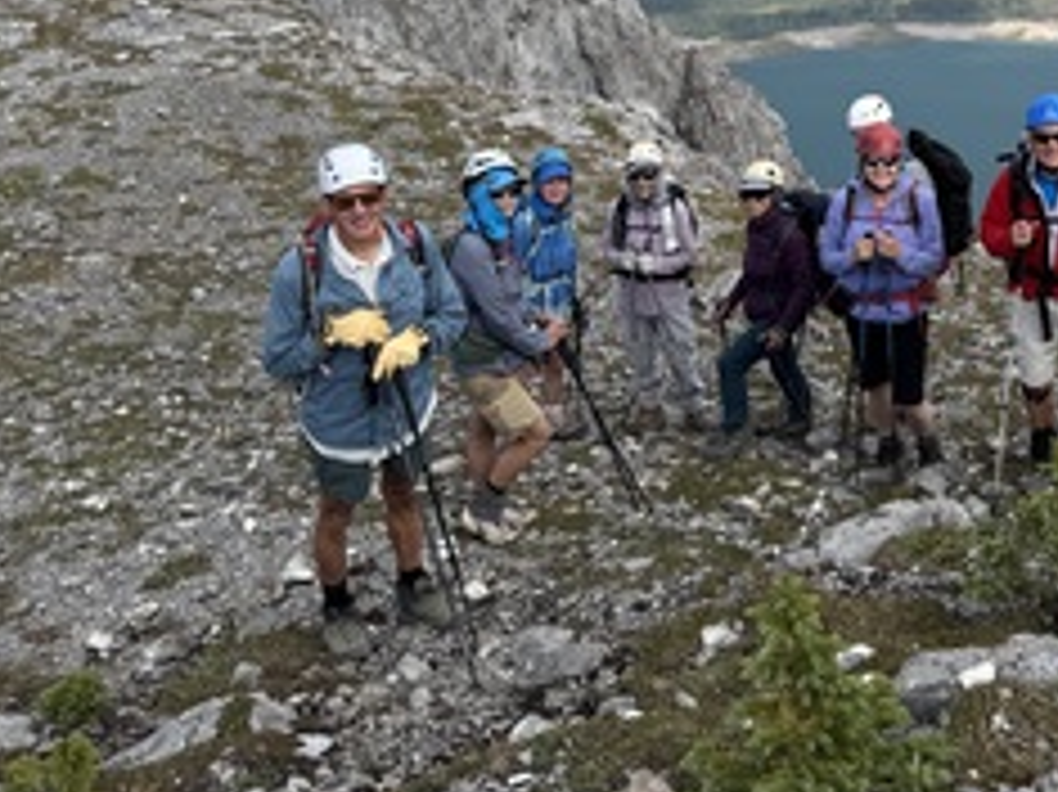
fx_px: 1558
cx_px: 882
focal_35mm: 51
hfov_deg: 36.0
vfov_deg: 27.3
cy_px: 47
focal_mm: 6.76
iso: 80
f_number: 1.78
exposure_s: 1/2959
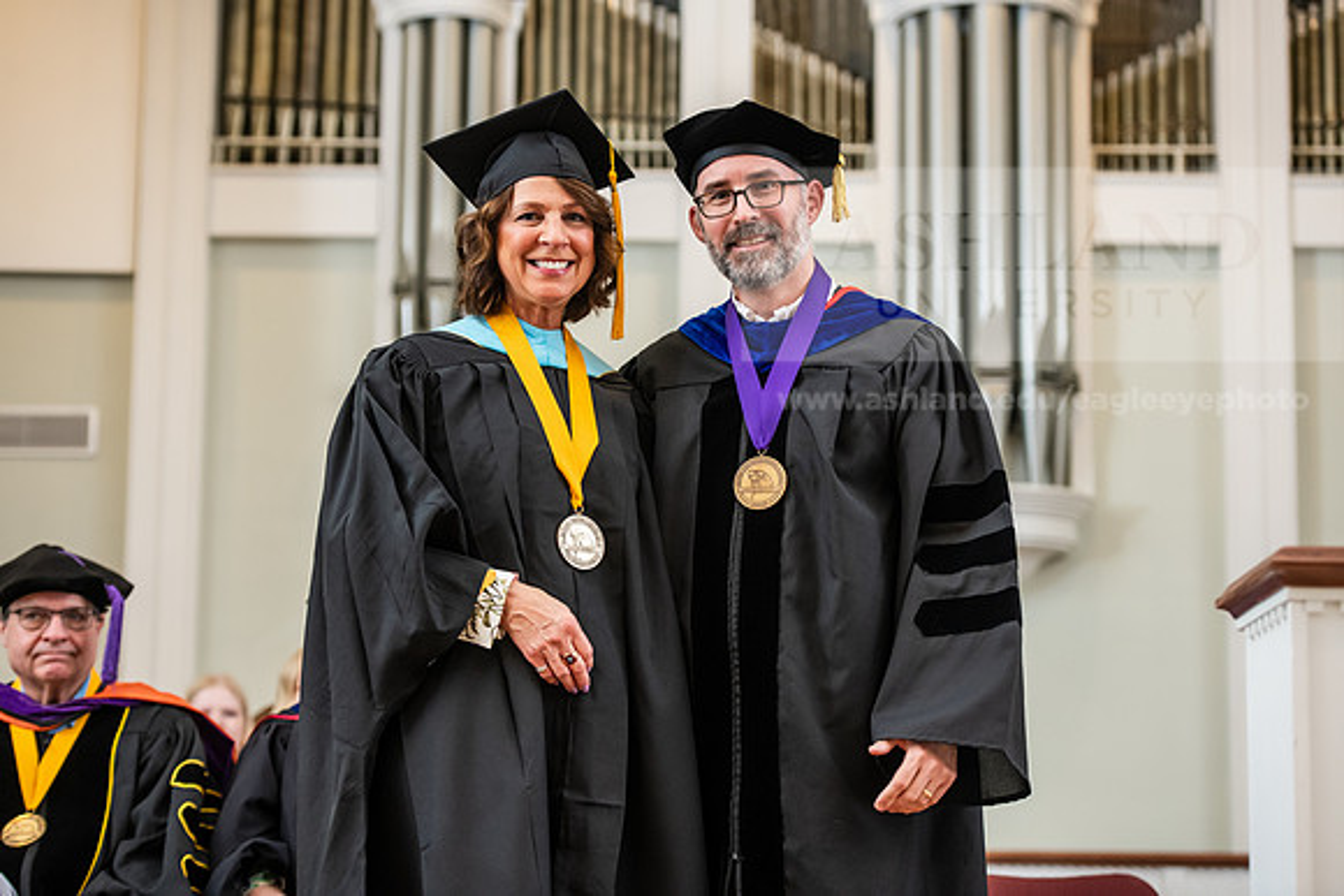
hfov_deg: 22.6
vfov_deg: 15.2
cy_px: 448
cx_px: 672
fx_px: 3361
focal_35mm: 90
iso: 1250
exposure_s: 1/200
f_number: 3.5
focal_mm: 90
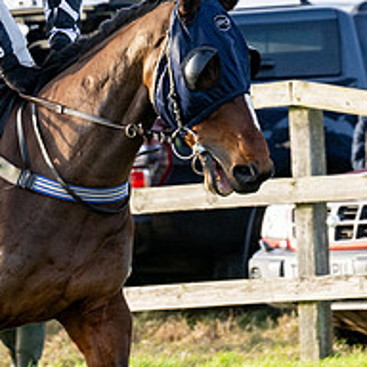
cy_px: 179
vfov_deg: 2.9
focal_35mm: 598
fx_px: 7173
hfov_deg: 2.9
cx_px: 160
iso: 400
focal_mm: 145
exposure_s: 1/1000
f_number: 5
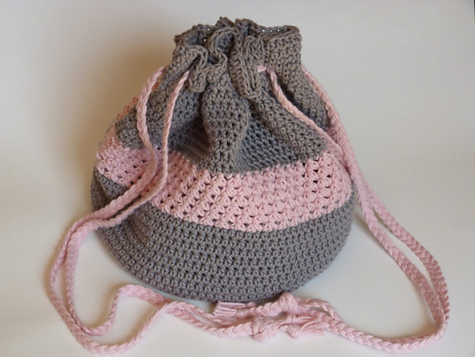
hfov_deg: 29.8
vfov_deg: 22.6
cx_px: 234
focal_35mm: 65
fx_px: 892
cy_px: 180
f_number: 3.6
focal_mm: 11.6
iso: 200
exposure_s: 1/160
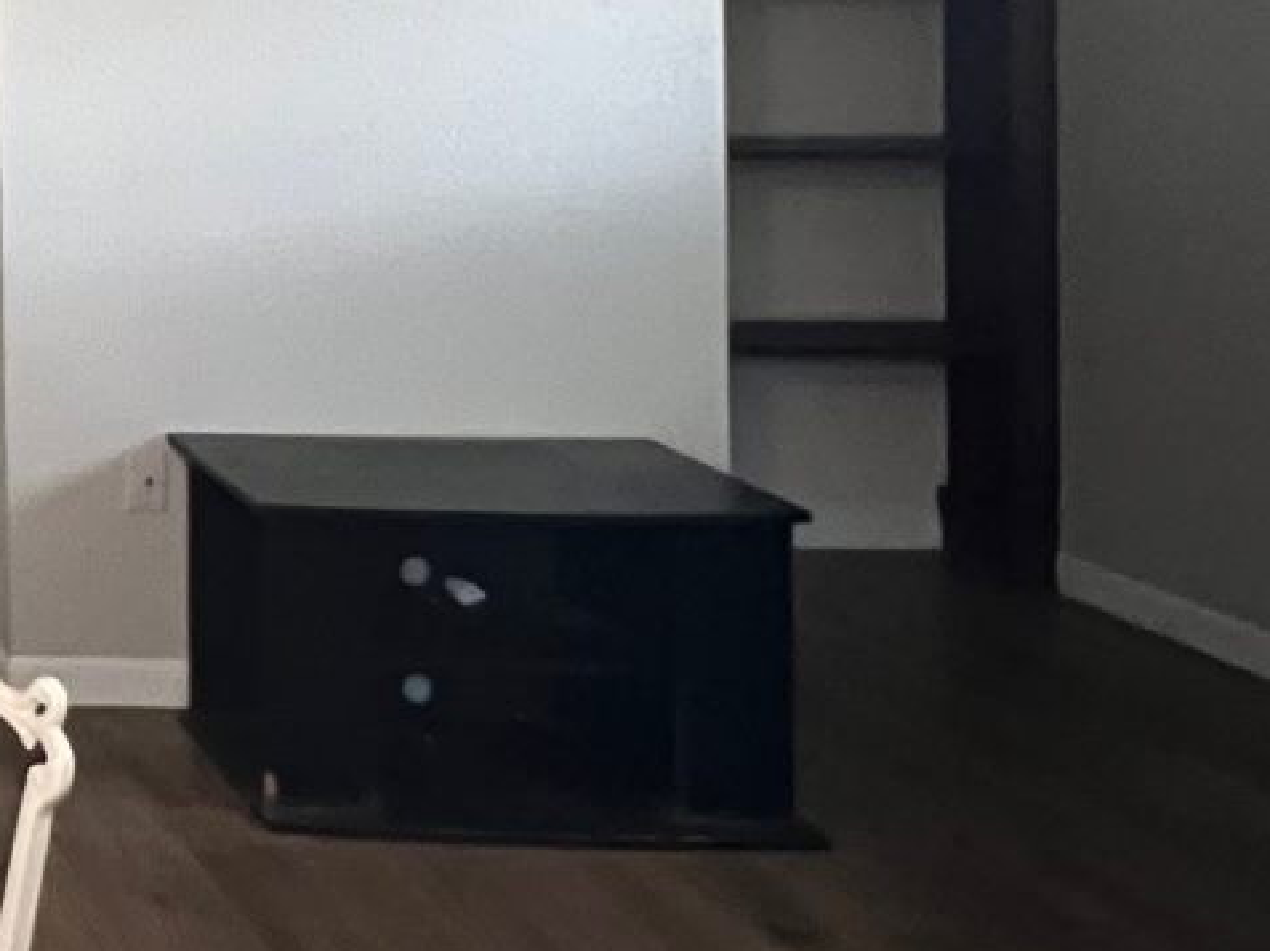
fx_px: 2016
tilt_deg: -0.5
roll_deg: +1.1
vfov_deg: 25.1
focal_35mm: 55
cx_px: -687
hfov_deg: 25.3
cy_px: -35
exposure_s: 1/30
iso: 1000
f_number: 1.8
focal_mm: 1.57
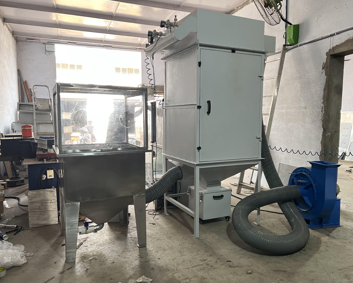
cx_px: 184
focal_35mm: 28
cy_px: 146
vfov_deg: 51.5
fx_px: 293
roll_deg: -0.2
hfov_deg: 62.2
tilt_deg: -5.8
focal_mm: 5.7
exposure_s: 1/60
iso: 160
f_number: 1.5
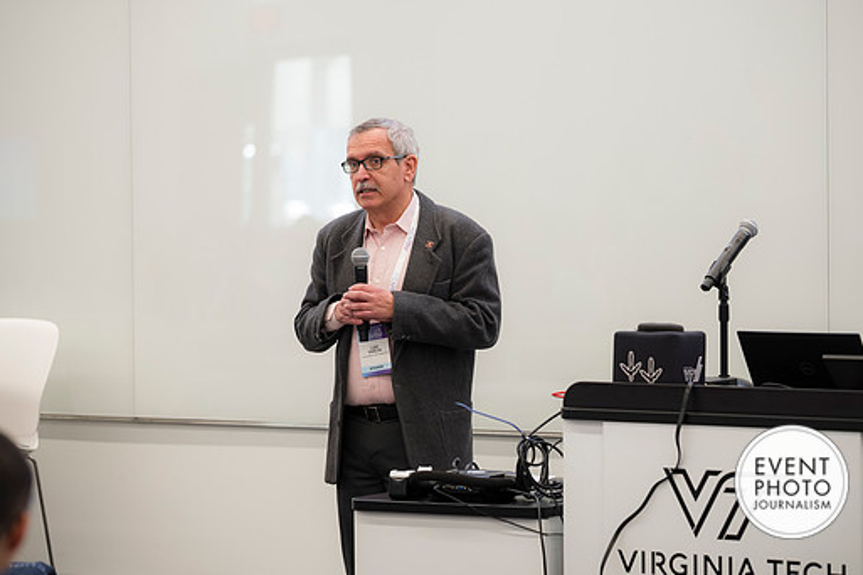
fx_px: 3308
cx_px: 417
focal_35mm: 138
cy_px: 268
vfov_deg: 9.9
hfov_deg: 14.9
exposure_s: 1/125
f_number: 2.8
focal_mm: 122
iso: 800
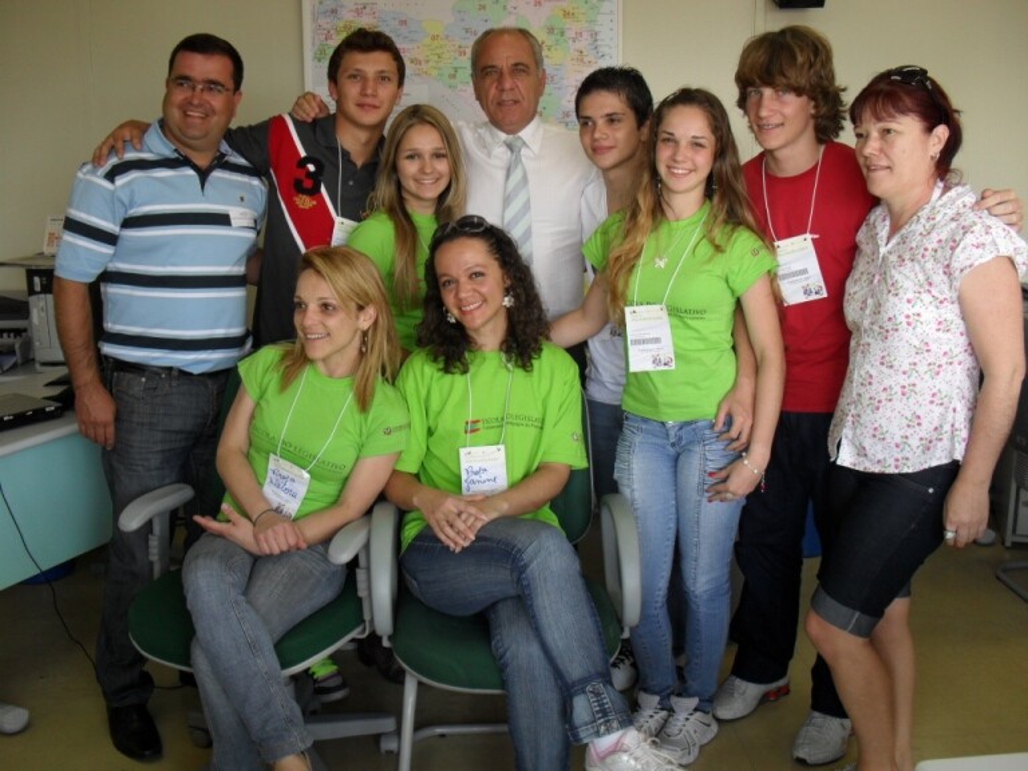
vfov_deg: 40.7
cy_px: 386
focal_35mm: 35
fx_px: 1039
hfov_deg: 52.6
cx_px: 514
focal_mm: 6.3
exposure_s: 1/60
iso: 100
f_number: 3.2
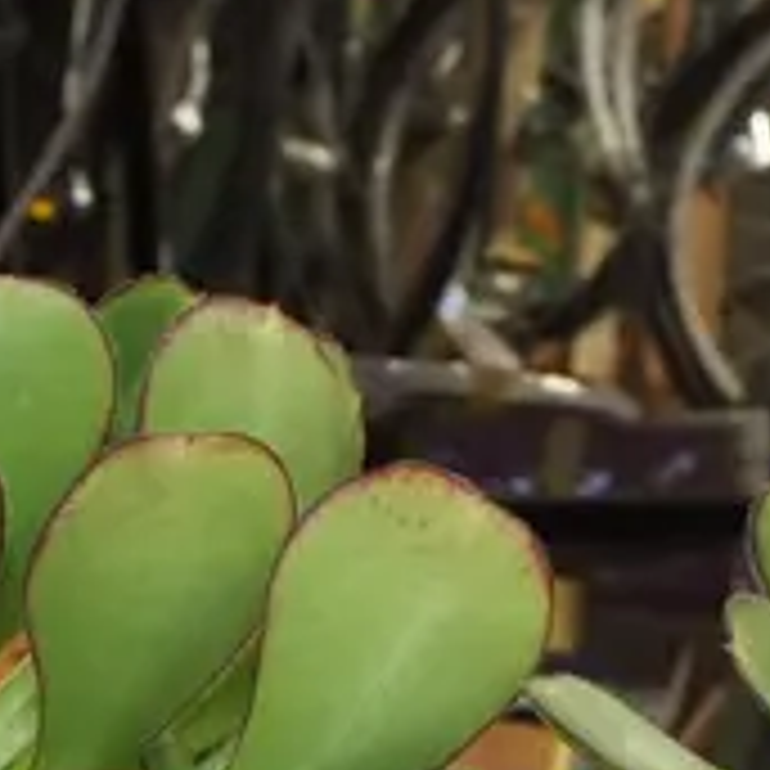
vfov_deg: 9.7
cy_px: 1450
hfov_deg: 10.3
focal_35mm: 169
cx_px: 590
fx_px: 4253
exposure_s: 1/60
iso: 1600
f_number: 5.6
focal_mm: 16
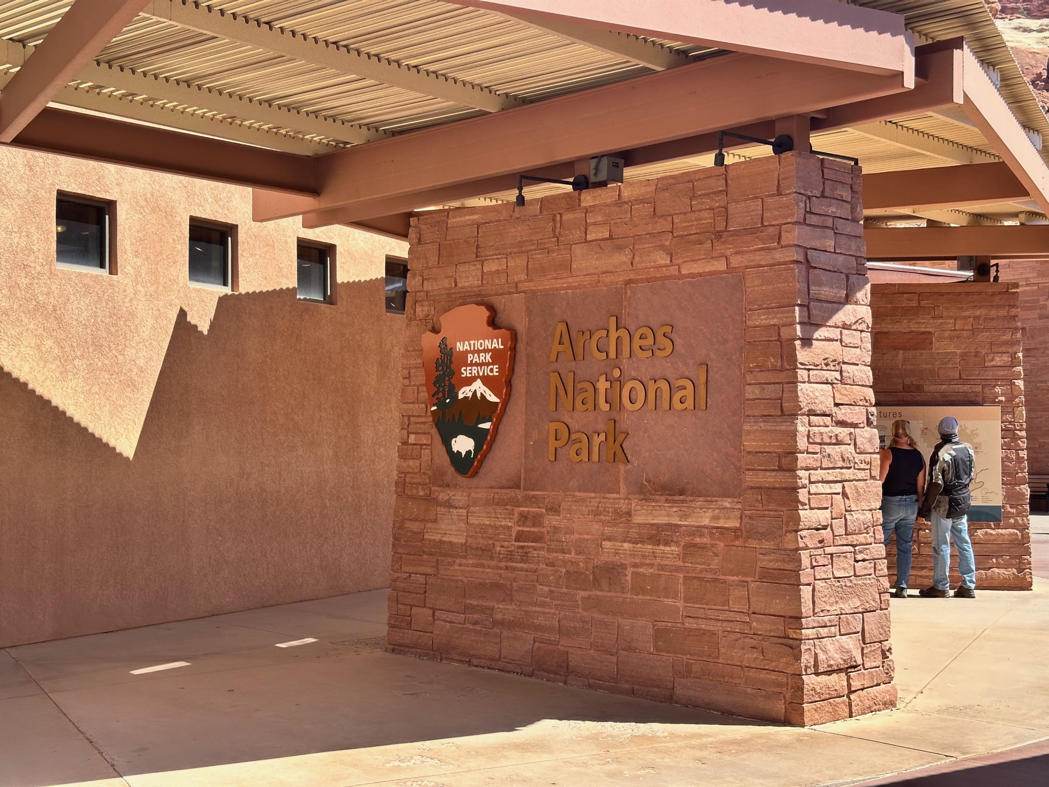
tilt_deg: +1.3
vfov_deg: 30.3
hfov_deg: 39.7
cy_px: 394
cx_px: 524
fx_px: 1455
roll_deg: -0.4
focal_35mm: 48
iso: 64
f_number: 1.78
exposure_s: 1/1395
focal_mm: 6.86
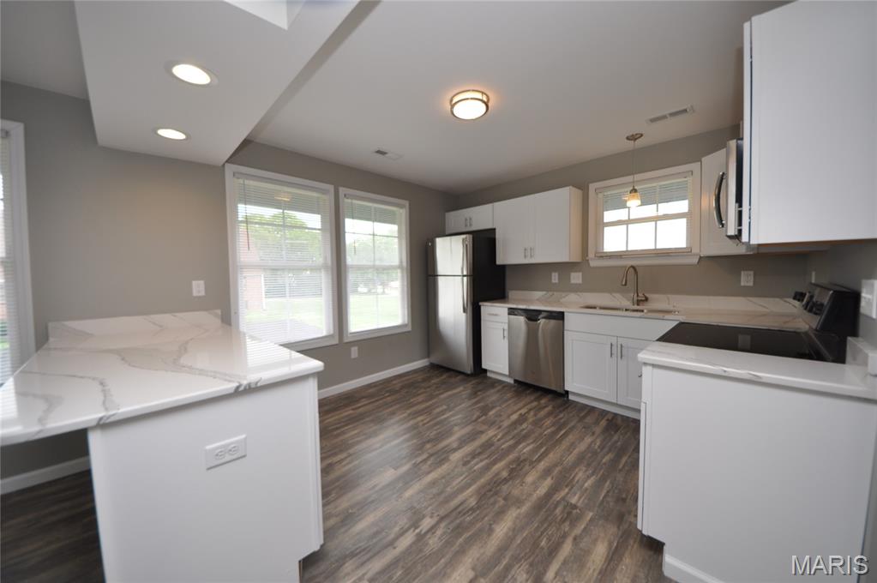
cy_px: 292
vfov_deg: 89.9
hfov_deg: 112.7
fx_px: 292
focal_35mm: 12
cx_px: 438
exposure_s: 1/125
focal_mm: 8
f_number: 5.6
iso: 360
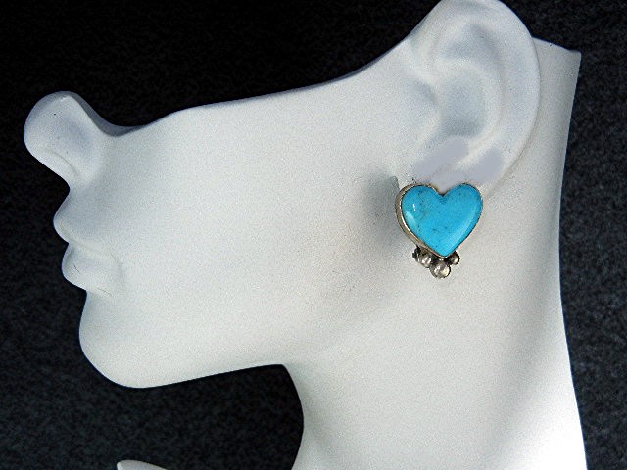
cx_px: 314
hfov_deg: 32.7
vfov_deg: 24.8
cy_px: 235
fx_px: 1069
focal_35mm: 59
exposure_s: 1/30.7
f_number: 4
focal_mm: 10.6
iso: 200
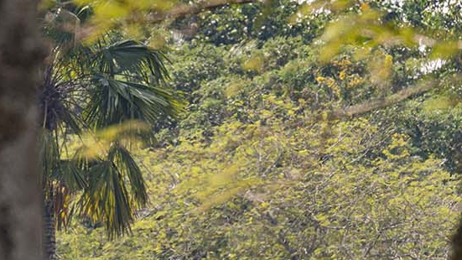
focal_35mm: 1781
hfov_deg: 1.2
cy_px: 242
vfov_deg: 0.7
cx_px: 257
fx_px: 21819
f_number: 8
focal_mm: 650
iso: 450
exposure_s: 1/2500
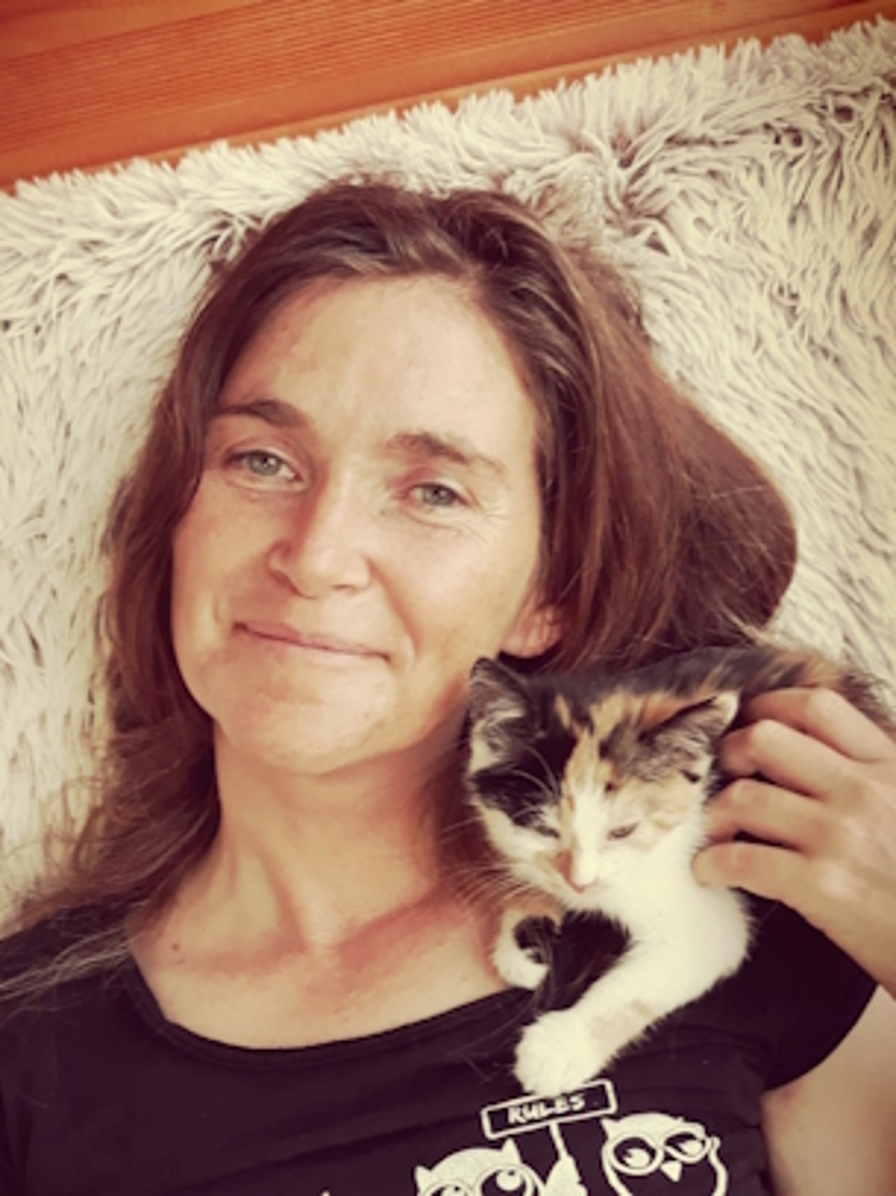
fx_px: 967
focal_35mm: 28
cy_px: 598
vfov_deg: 63.5
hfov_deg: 49.7
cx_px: 448
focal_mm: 5
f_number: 2.7
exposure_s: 1/100
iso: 800
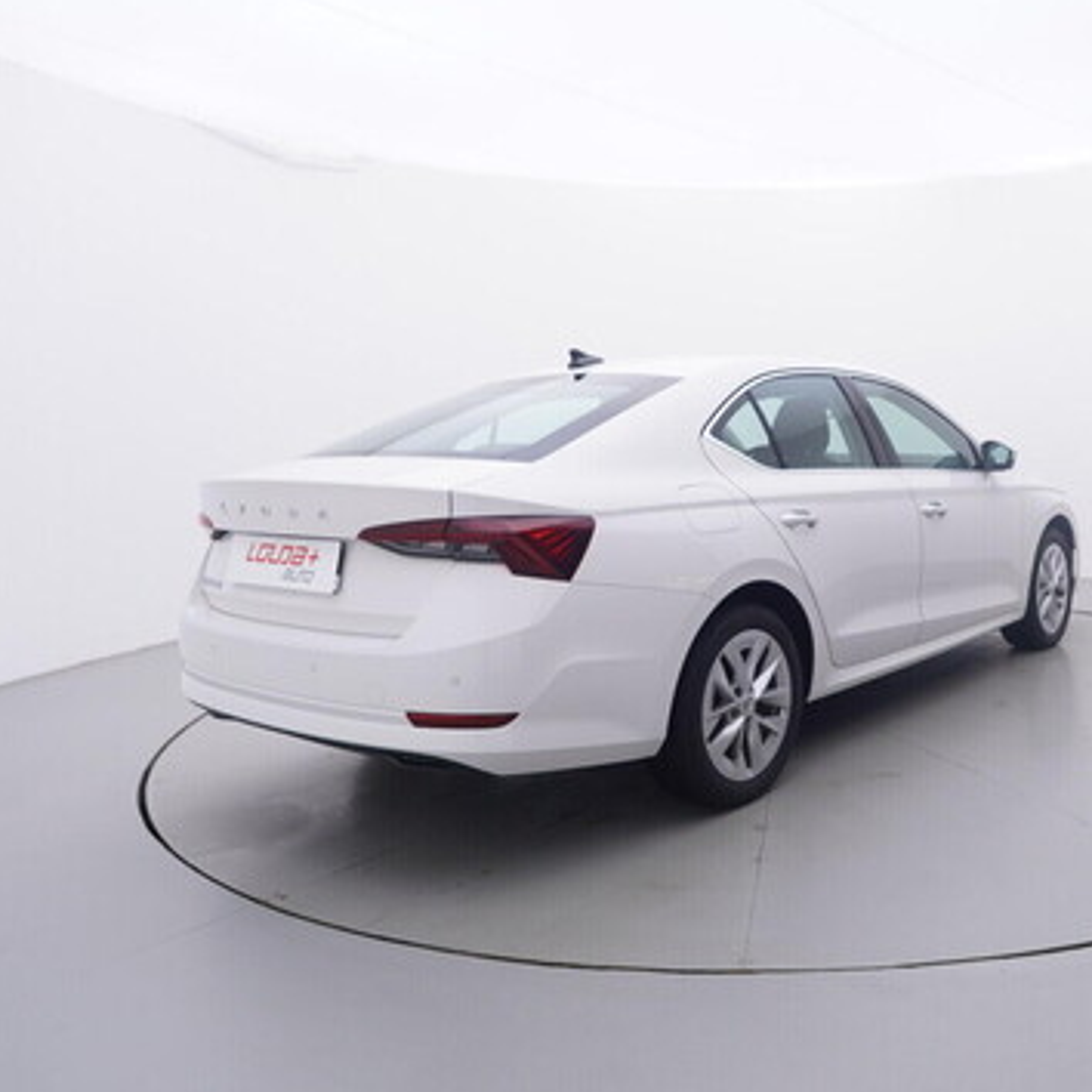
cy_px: 548
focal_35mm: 30
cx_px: 785
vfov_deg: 54.6
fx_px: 1059
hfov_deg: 52.7
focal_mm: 15
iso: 200
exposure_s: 1/80
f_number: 5
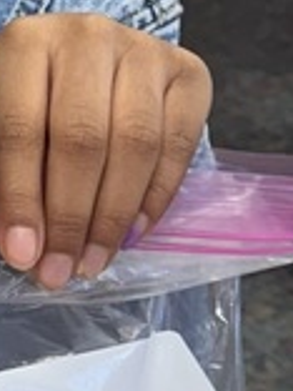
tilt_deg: -26.5
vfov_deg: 12.5
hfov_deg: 8.6
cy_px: 193
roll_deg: +0.3
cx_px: -396
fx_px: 1783
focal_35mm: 158
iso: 200
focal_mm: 6.76
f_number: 1.78
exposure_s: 1/120
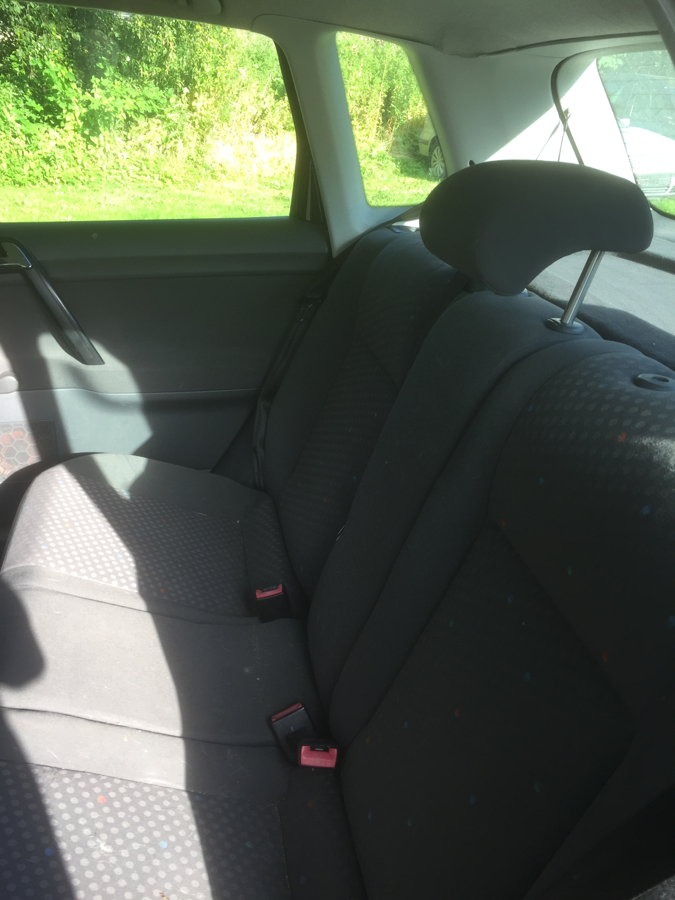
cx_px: 338
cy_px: 450
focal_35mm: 29
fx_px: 754
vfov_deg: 61.7
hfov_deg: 48.2
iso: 32
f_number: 2.2
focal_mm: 4.15
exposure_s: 1/129
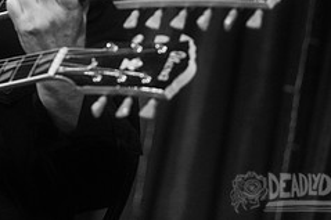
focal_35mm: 231
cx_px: -7
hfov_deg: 8.9
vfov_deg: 5.9
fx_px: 2122
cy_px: -46
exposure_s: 1/200
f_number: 3.2
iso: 2500
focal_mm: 95
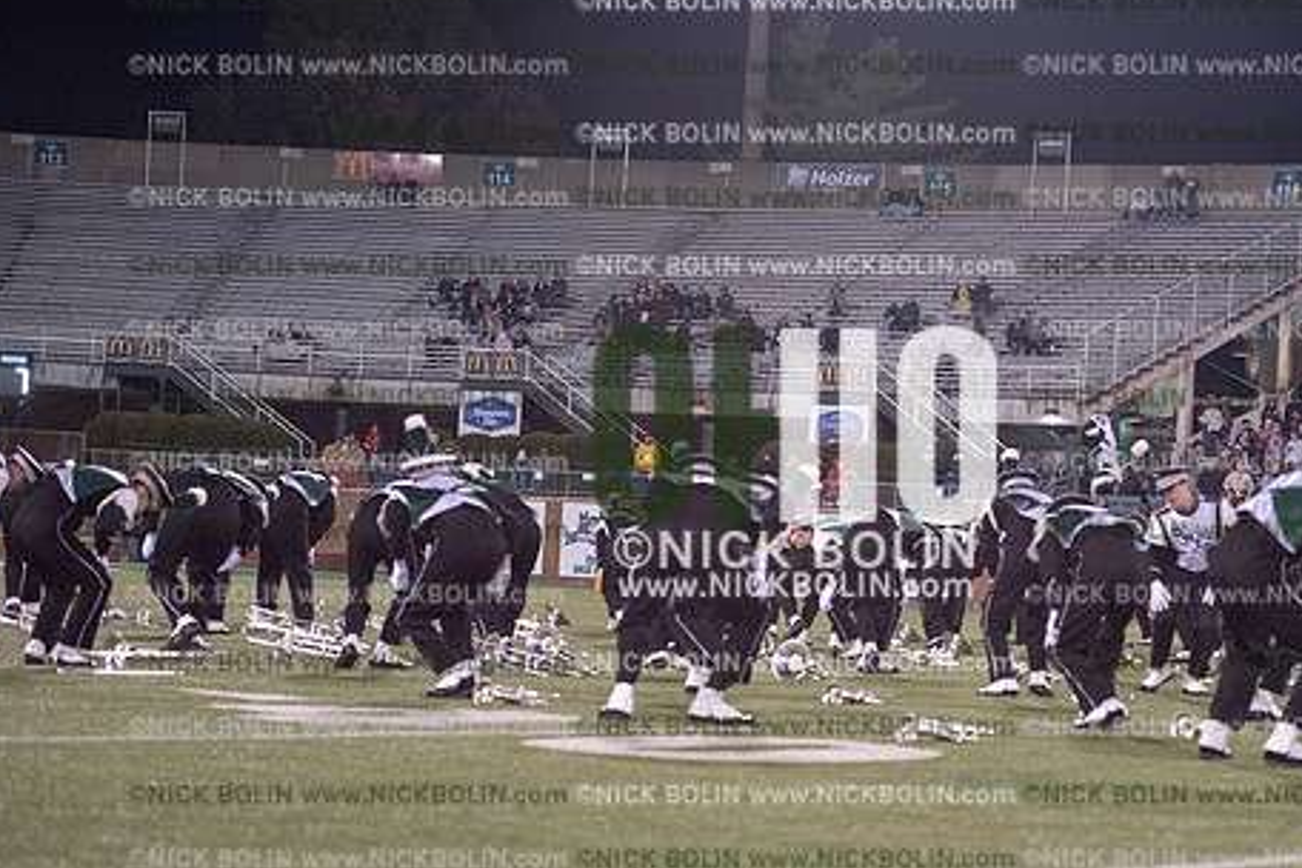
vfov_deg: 15.4
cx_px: 794
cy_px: 464
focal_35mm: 89
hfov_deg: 22.8
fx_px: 3219
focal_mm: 70
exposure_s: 1/1250
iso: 5000
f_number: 3.2
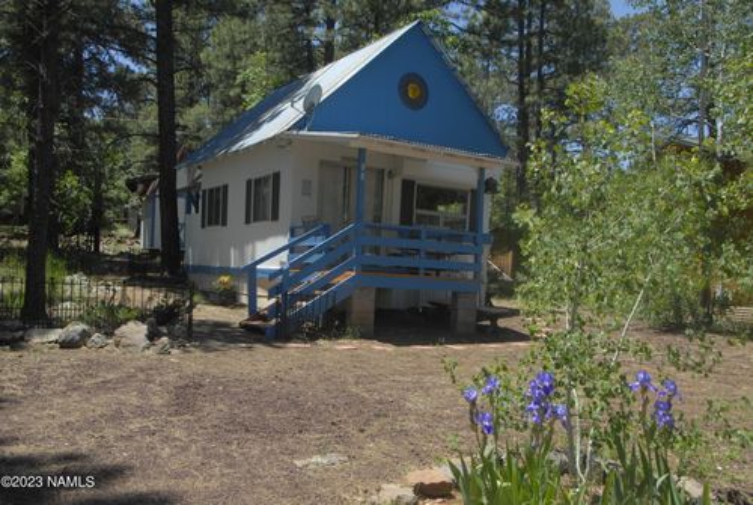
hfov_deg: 57.2
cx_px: 376
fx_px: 691
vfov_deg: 40.1
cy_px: 252
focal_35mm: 33
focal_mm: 22
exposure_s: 1/250
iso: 200
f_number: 8
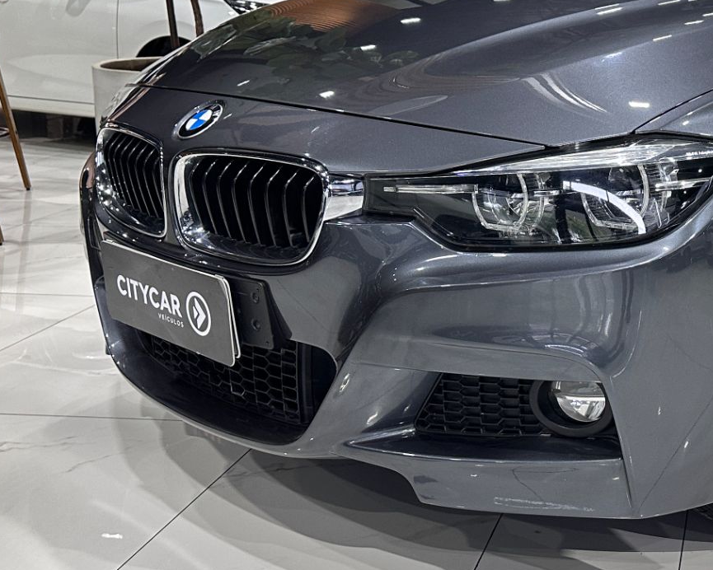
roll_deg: -0.7
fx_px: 1097
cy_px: 191
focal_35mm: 52
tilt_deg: -11.0
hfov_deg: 33.3
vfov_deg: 28.9
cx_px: 692
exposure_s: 1/120
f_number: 1.78
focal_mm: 6.86
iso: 200
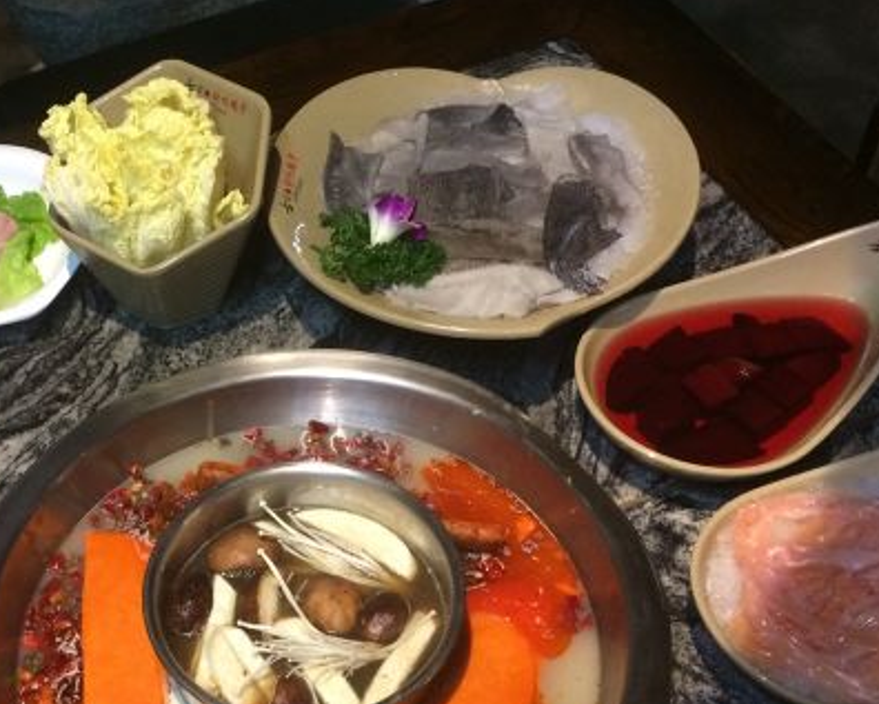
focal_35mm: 50
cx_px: 286
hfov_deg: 36.9
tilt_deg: -52.6
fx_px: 1301
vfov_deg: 29.7
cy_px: 539
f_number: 2.2
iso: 320
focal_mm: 4.15
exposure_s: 1/20
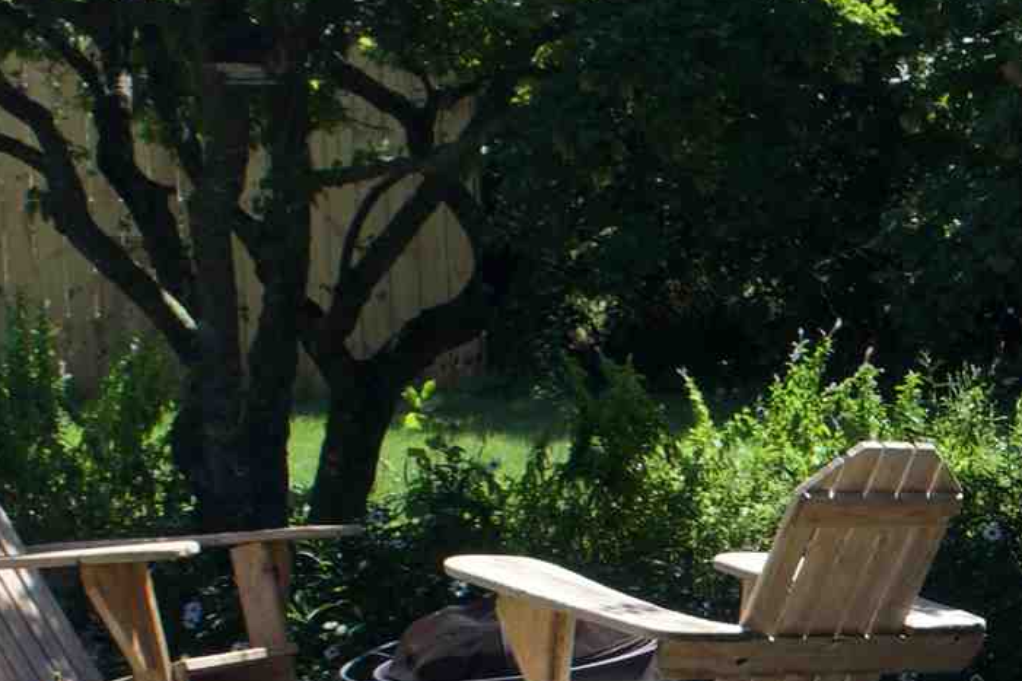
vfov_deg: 7.9
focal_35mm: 171
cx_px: 1392
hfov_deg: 11.6
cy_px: 866
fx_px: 4853
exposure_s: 1/250
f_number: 8
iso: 200
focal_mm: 26
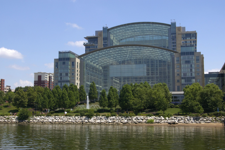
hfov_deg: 39.2
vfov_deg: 26.7
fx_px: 316
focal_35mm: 51
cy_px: 75
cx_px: 111
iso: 200
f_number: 22
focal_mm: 33
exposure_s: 1/20
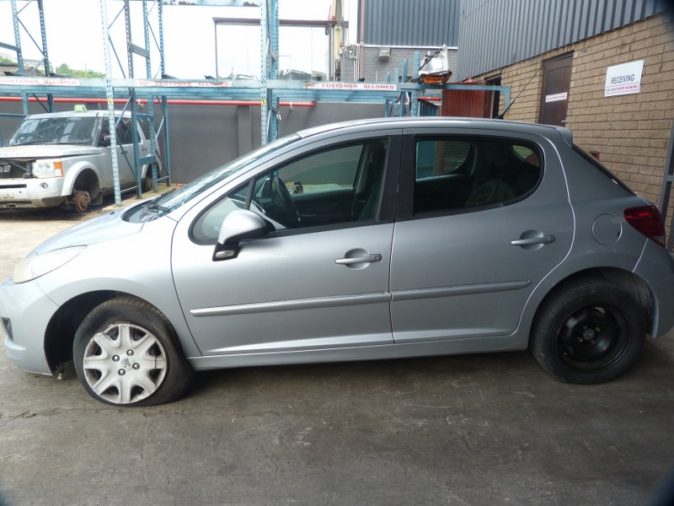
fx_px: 487
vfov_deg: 54.9
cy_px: 253
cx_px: 337
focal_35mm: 25
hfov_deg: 69.4
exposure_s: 1/125
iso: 80
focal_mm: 4.5
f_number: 3.6
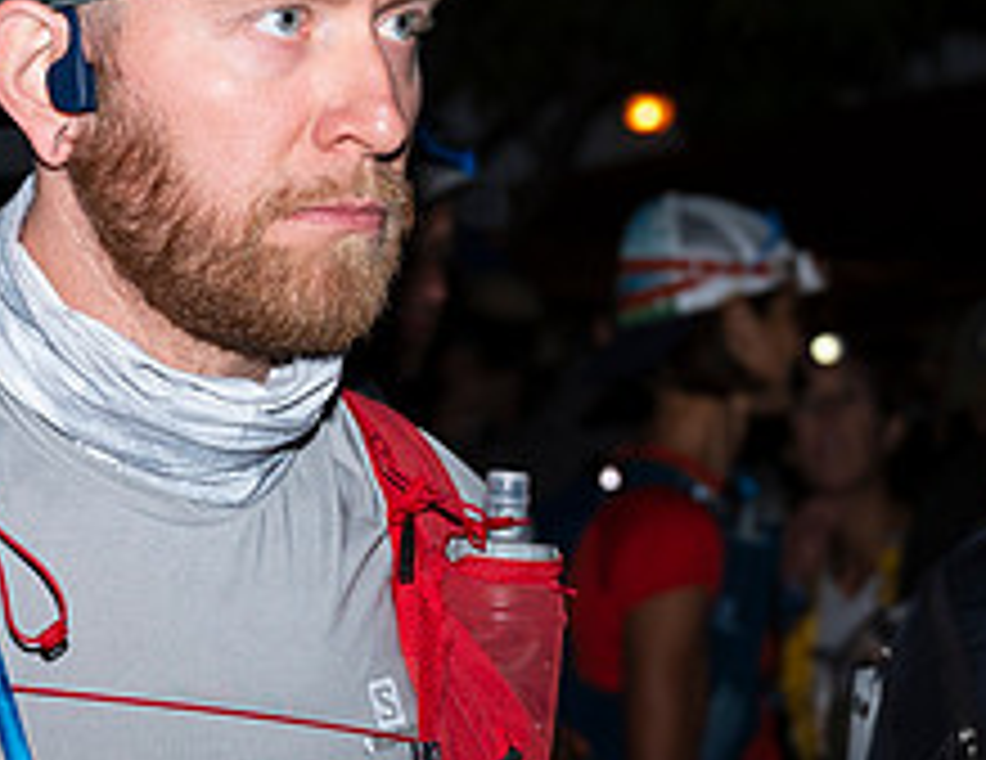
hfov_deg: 11.8
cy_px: 206
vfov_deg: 9.1
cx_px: 440
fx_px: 4778
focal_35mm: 166
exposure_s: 1/200
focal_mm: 47
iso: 320
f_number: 4
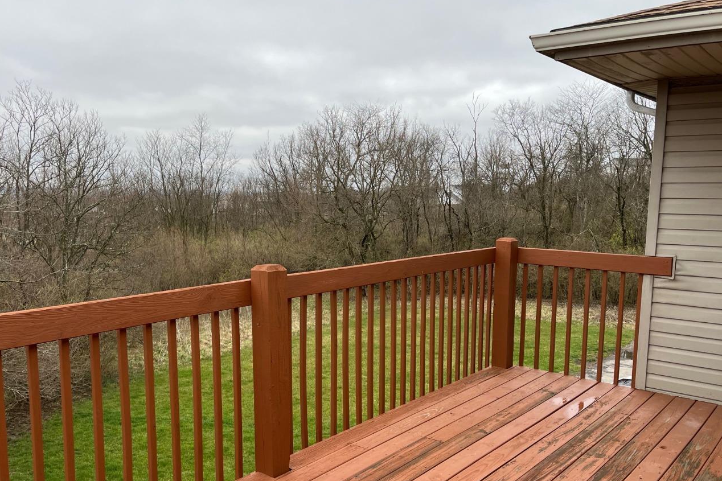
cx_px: 343
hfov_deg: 58.7
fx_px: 642
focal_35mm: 32
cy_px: 279
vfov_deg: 41.0
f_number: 1.6
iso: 50
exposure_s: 1/595
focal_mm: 5.1
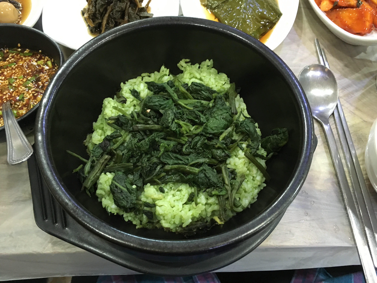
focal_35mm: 29
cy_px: 142
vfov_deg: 48.2
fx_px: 316
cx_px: 188
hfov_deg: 61.7
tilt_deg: -64.6
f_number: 2.2
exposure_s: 1/15
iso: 200
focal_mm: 4.15
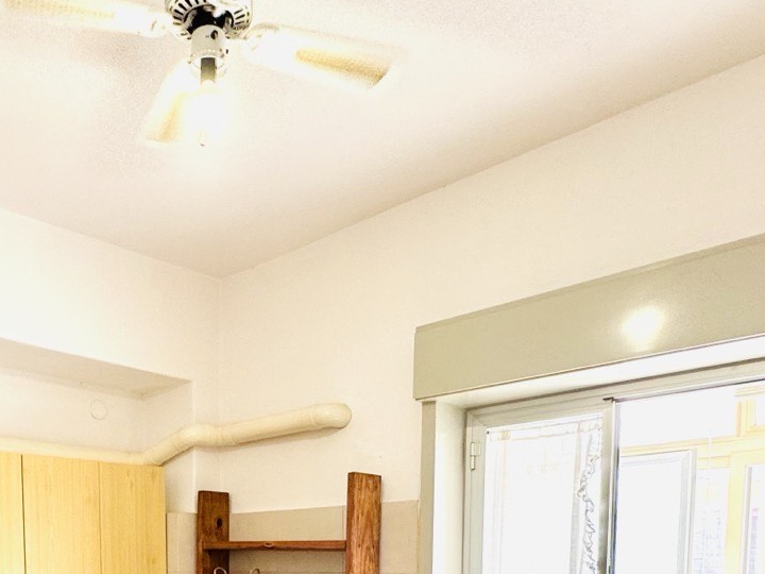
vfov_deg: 35.1
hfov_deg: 50.7
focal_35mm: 35
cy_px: 628
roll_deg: +0.1
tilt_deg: -5.2
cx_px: 201
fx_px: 773
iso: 160
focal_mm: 2.22
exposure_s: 1/100
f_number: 2.2
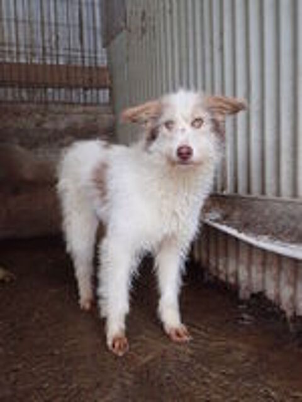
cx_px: 151
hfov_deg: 44.2
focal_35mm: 32
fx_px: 372
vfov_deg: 56.8
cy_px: 201
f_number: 2.4
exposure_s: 1/500
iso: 640
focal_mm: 5.79
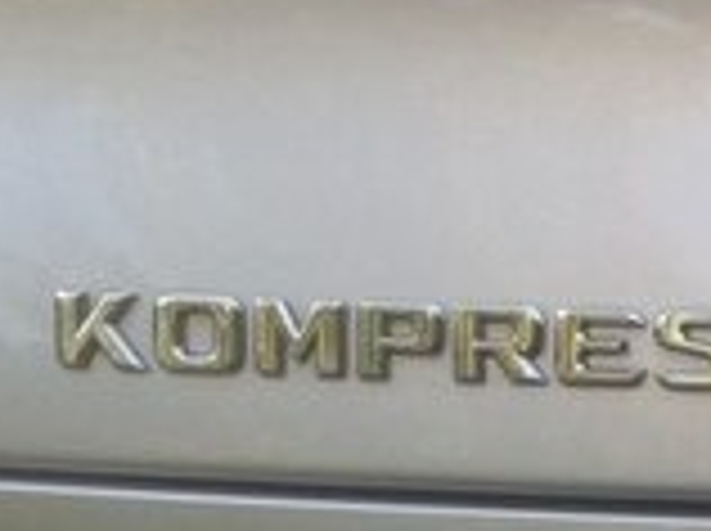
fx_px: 2830
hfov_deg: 13.7
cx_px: 981
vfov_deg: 10.2
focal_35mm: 138
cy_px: 907
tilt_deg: -30.2
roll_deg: +3.6
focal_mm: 4.12
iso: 64
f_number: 2.4
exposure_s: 1/120
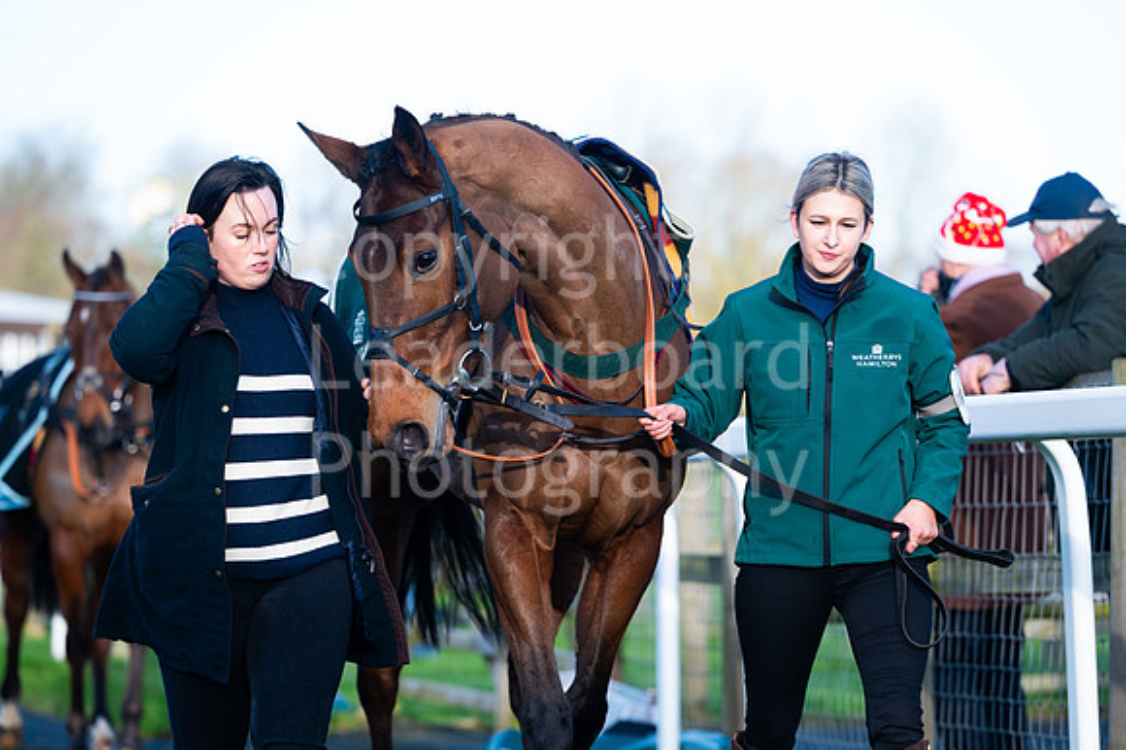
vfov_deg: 8.5
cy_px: 418
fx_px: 5055
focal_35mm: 162
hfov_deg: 12.7
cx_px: 605
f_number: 3.5
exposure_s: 1/1000
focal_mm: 145
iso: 320
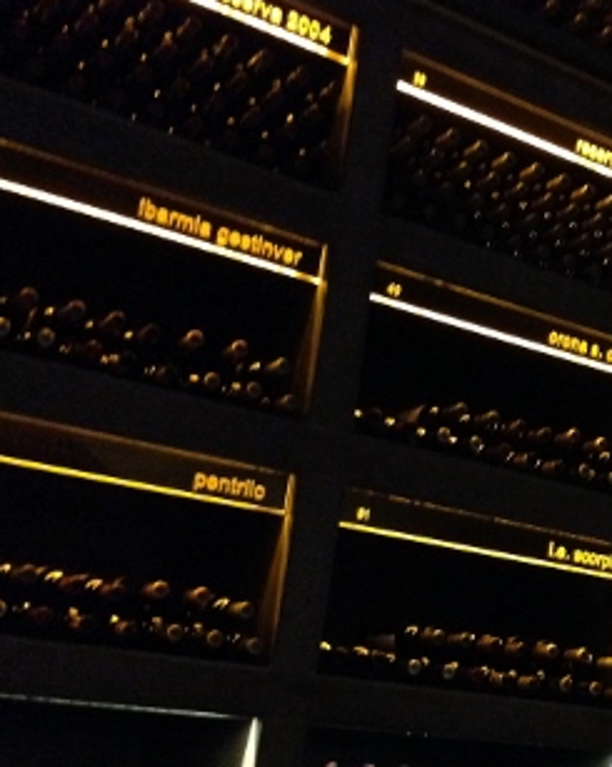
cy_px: 520
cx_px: 697
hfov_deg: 22.6
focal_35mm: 63
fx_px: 1429
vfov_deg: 29.8
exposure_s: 1/15
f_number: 2.4
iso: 800
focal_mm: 4.12
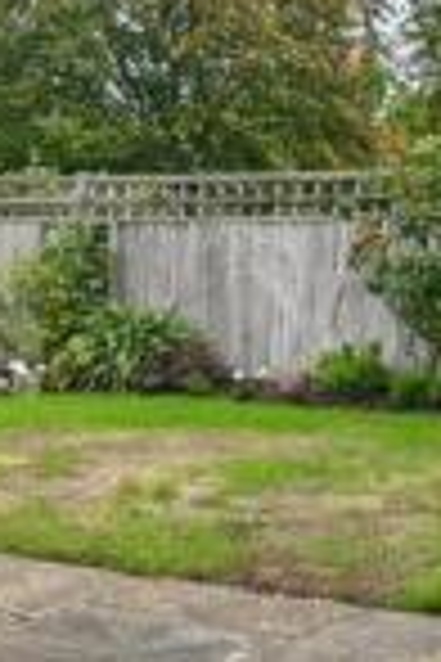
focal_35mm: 67
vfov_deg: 29.9
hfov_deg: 19.3
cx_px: 511
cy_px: 223
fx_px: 1231
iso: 160
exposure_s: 1/100
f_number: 8
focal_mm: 10
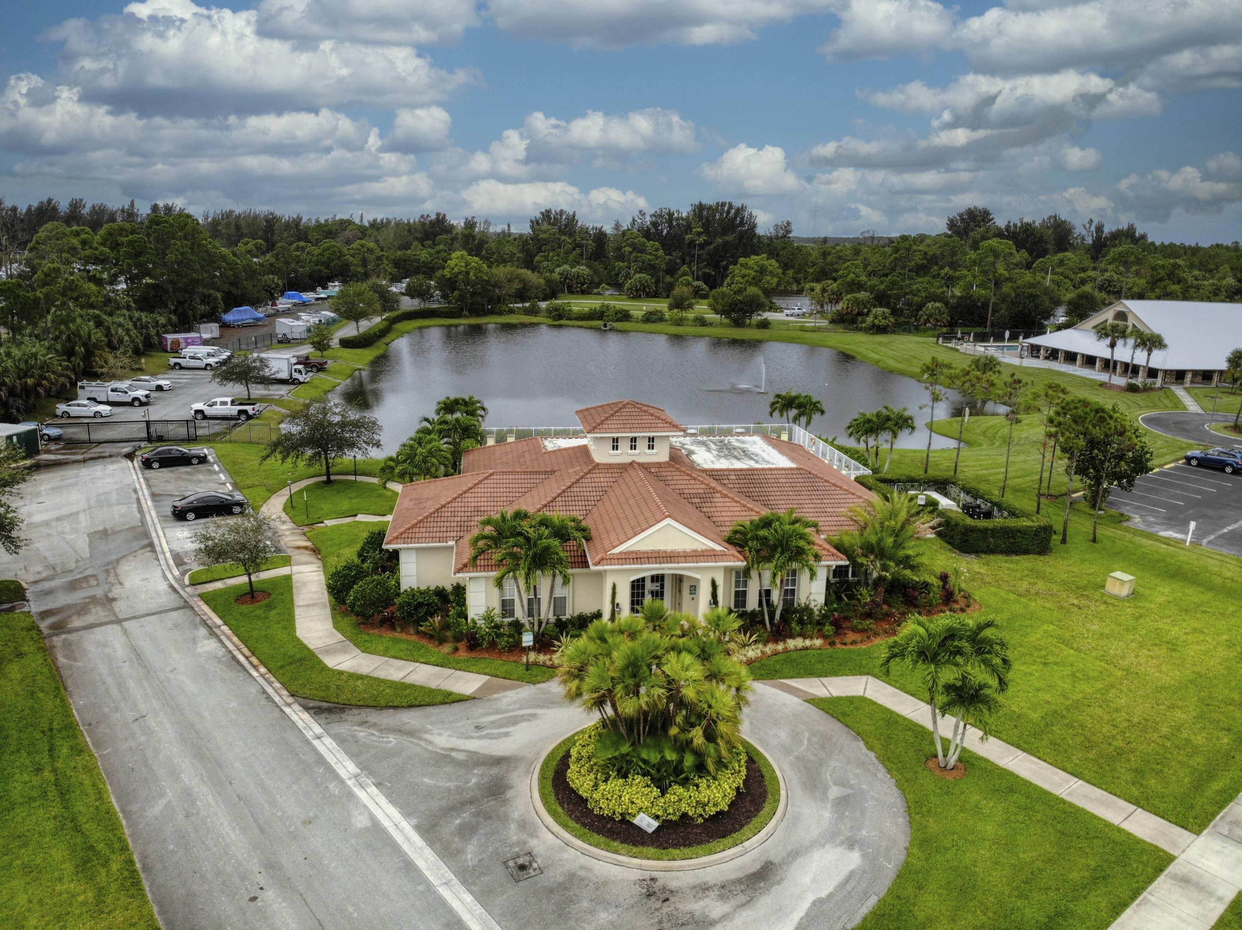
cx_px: 621
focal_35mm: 24
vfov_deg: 56.8
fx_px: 861
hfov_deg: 71.6
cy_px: 465
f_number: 2.8
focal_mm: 4.5
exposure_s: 1/500
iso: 100
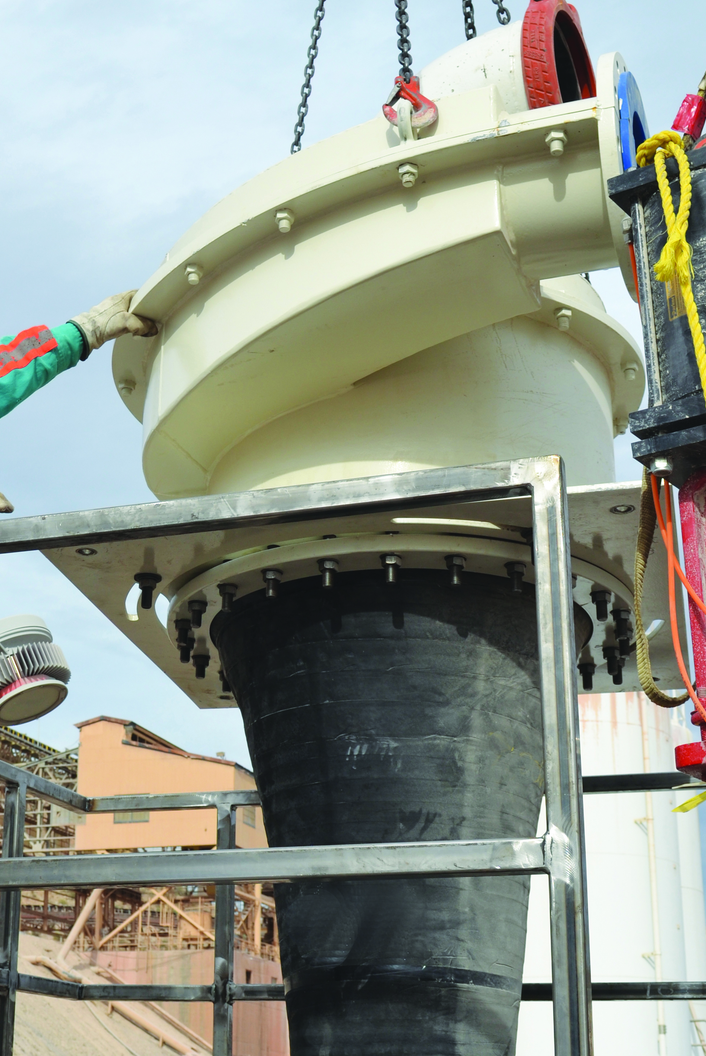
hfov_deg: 23.6
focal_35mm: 57
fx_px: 1673
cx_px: 168
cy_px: 569
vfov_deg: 35.0
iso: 100
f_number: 8
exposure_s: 1/250
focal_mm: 24
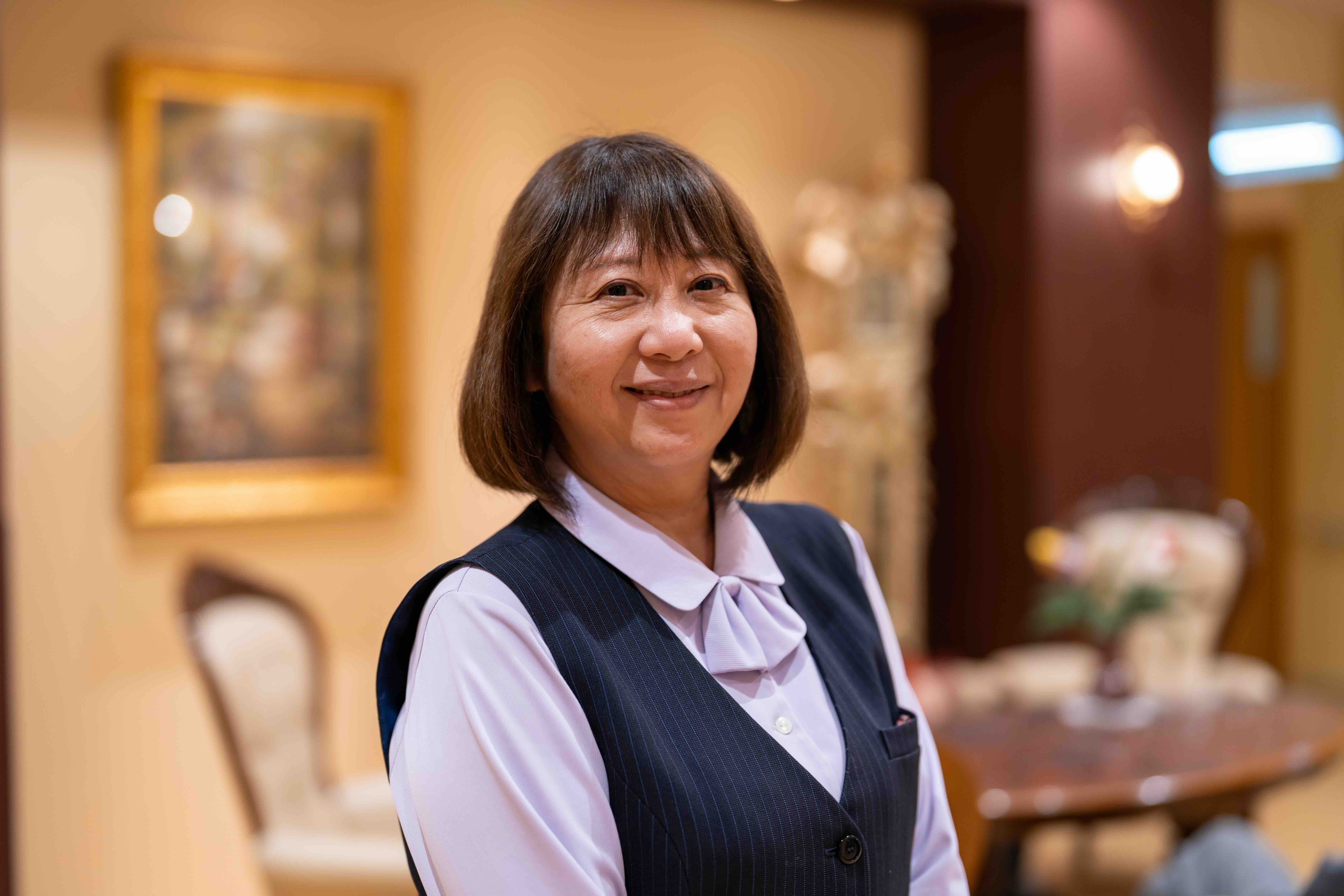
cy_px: 448
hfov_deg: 39.6
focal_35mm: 50
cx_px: 672
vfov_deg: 27.0
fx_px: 1867
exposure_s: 1/100
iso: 200
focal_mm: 50
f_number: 1.6
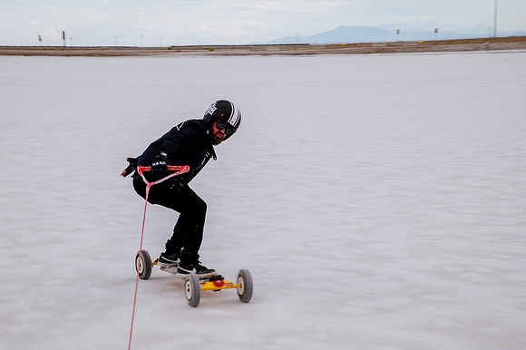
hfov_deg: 23.3
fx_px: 1277
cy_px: 175
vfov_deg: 15.6
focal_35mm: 87
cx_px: 245
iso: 100
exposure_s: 1/25
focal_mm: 82
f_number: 22
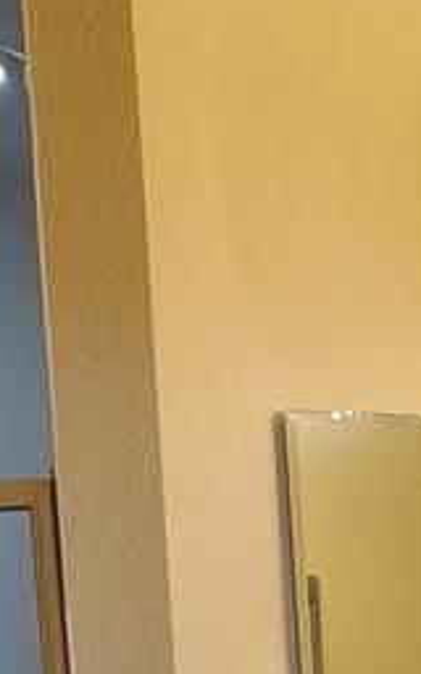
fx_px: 2368
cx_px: 547
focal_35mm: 129
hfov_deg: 10.0
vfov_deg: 14.3
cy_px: 1211
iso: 200
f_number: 2.4
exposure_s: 1/120
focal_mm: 4.3
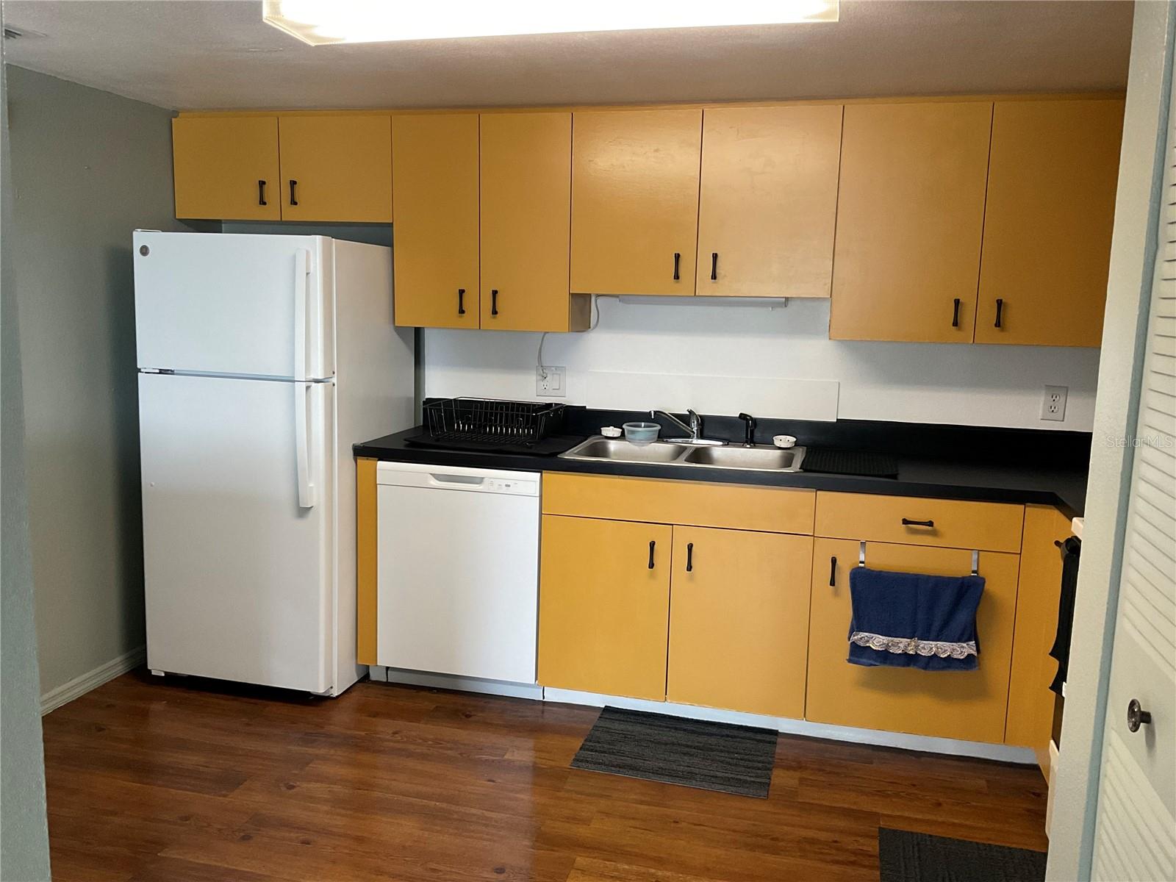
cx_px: 588
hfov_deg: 61.7
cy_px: 441
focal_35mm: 29
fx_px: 985
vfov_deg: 48.2
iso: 125
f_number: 1.8
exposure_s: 1/60
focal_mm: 3
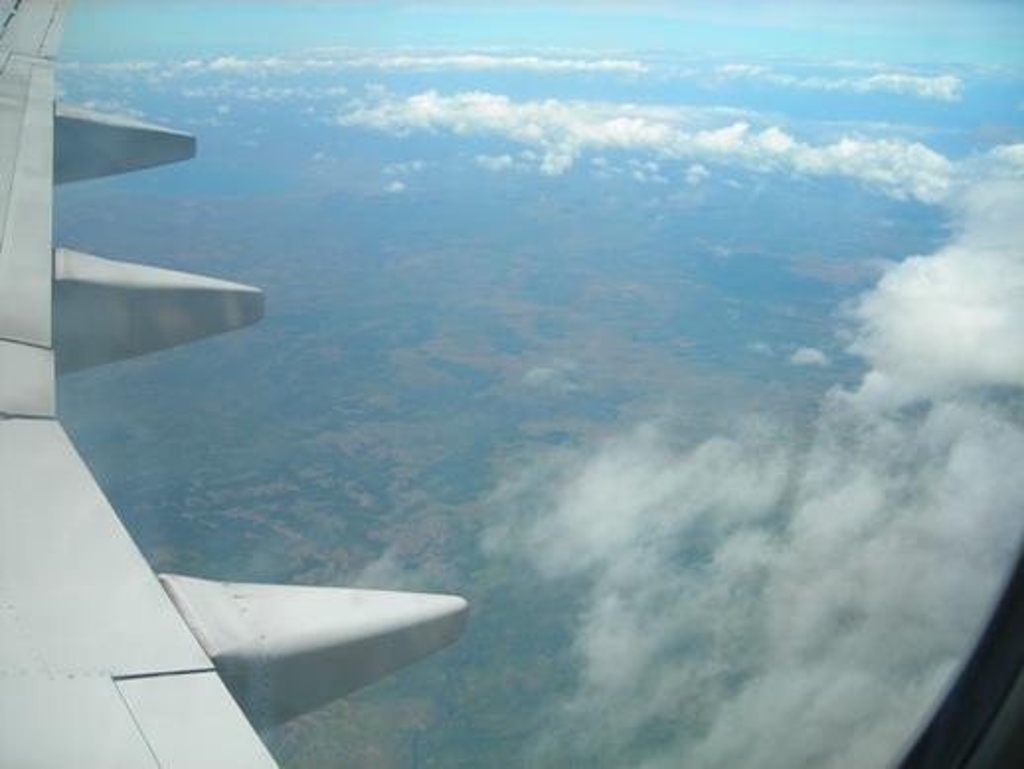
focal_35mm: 38
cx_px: 512
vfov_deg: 37.7
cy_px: 384
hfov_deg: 49.0
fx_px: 1125
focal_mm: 6.3
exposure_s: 1/369
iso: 50
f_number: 3.2
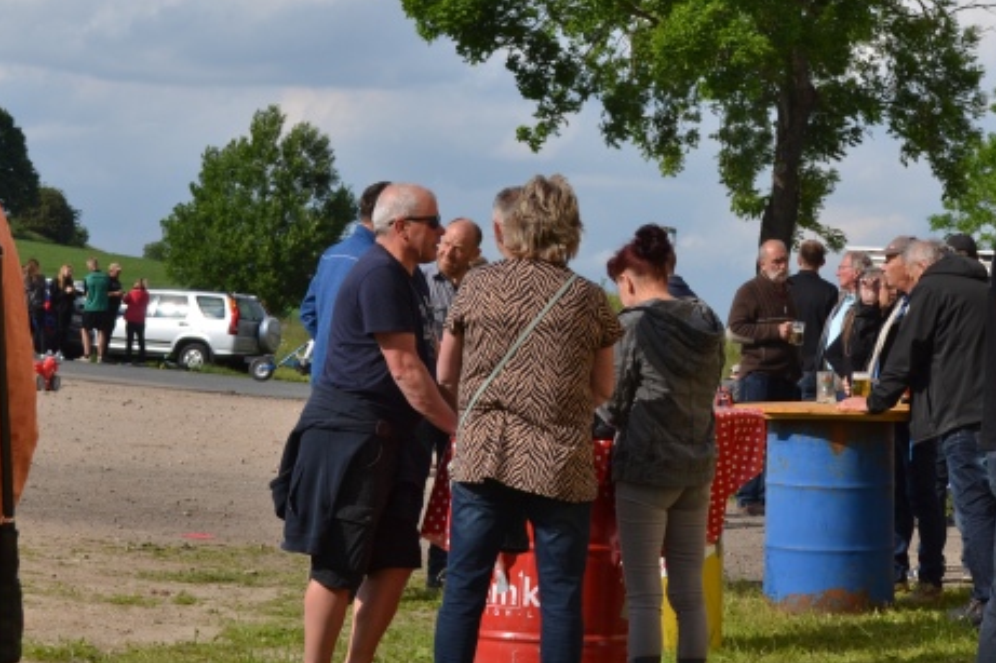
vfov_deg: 13.8
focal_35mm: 99
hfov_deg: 20.5
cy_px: 254
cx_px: 719
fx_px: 2738
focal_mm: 38
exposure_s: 1/640
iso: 200
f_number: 8
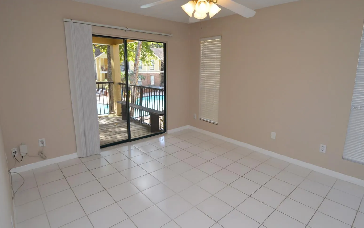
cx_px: 184
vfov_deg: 62.2
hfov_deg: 88.0
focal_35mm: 19
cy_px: 107
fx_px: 189
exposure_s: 1/125
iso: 400
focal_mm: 12
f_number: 5.6
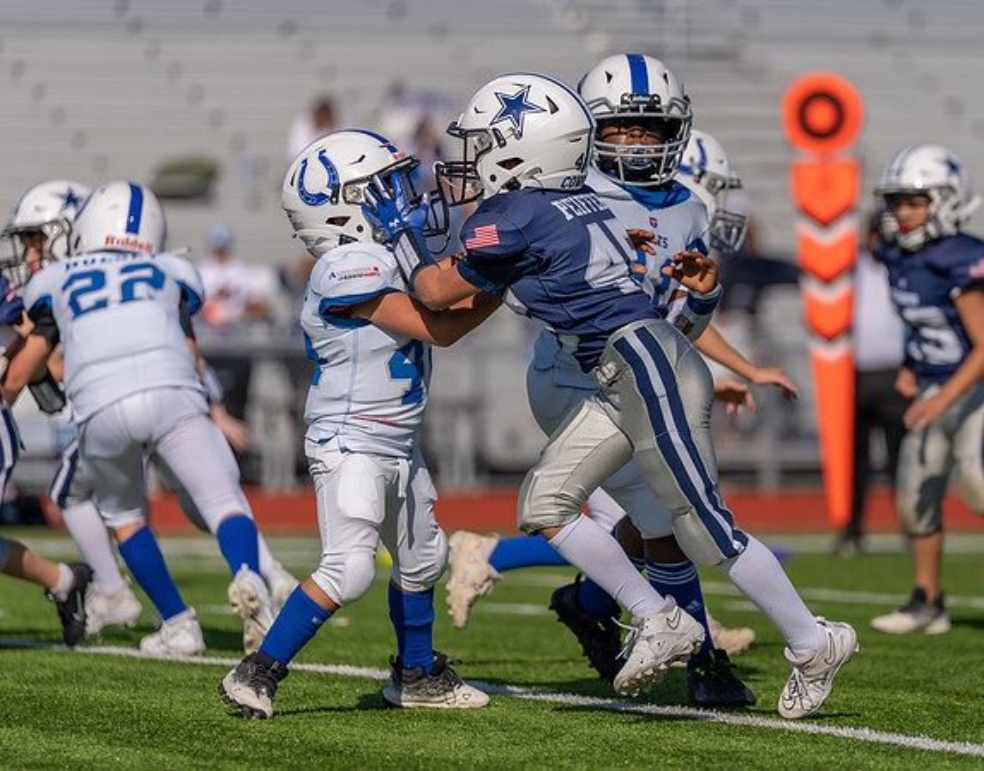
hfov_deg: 7.1
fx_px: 7878
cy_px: 360
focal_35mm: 273
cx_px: 700
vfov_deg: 5.6
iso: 160
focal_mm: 200
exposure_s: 1/5000
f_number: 3.2
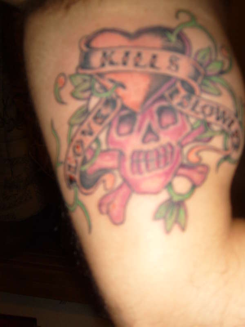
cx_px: 122
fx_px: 330
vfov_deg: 52.6
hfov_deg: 40.7
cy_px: 164
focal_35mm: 35
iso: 100
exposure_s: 1/45
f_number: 2.8
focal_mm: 5.8
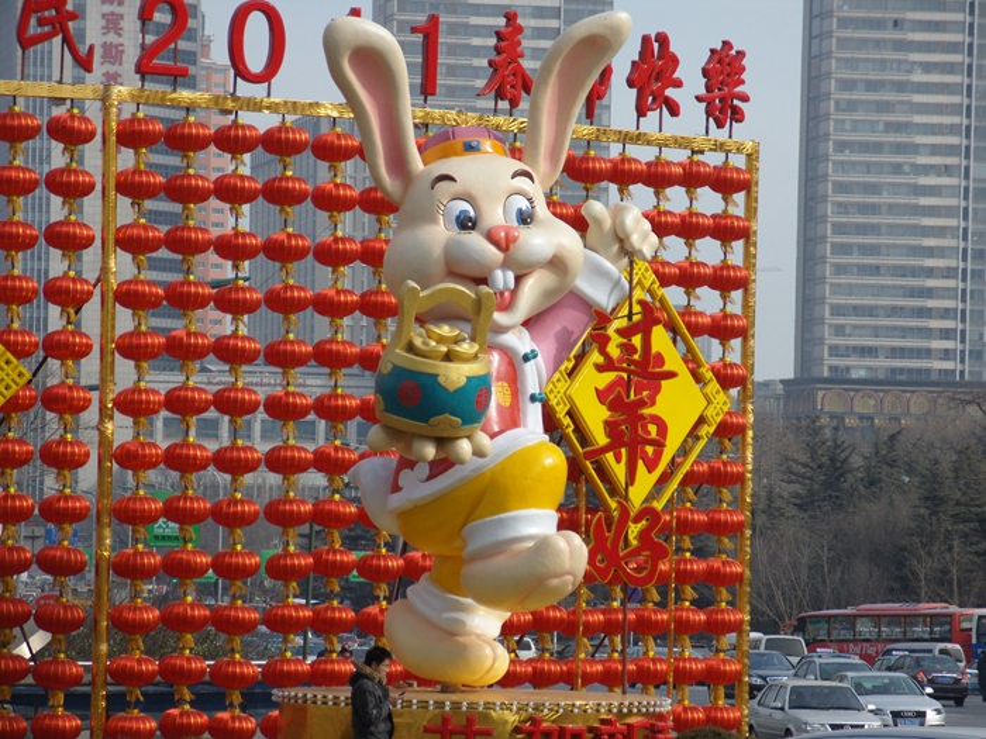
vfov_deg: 7.8
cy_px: 370
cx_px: 493
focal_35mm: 190
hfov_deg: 10.4
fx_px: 5412
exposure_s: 1/640
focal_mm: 39
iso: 80
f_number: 4.4
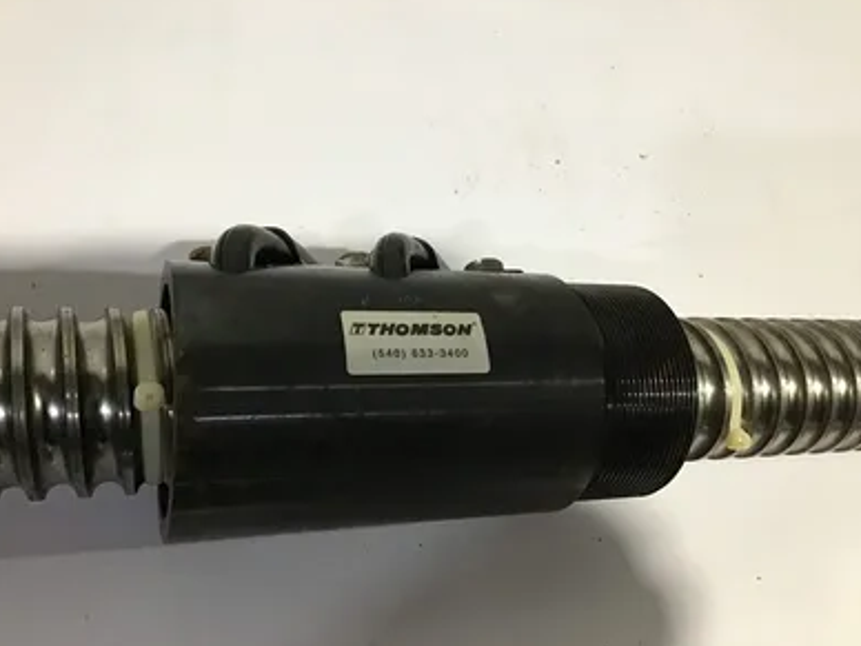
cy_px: 317
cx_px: 424
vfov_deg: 44.2
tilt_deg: -58.1
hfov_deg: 56.8
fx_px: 796
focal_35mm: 32
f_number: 2.4
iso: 250
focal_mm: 3.3
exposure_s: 1/30
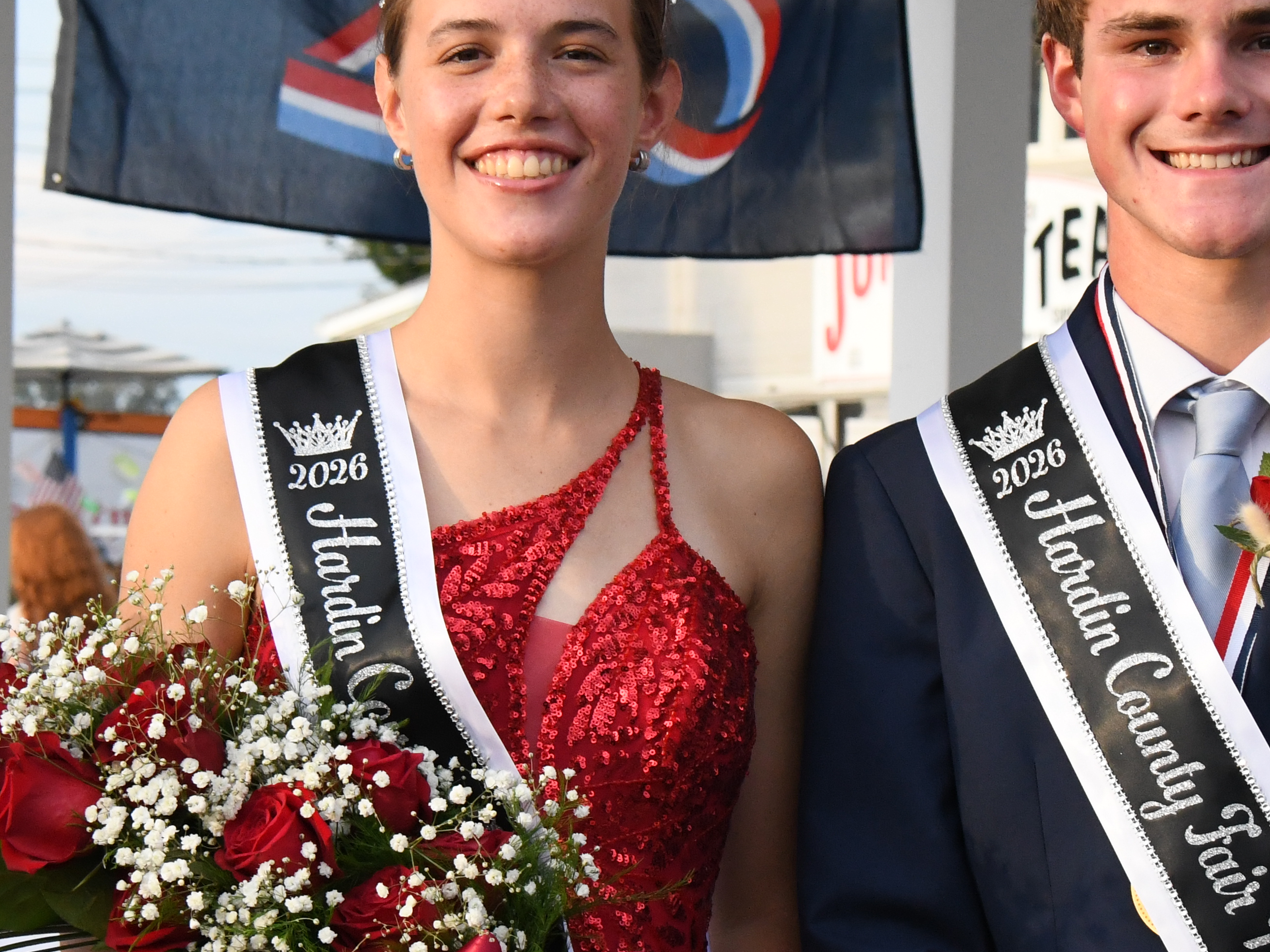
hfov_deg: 12.7
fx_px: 5687
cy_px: 505
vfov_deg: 9.6
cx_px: 639
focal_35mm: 155
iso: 2000
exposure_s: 1/640
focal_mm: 52
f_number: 9
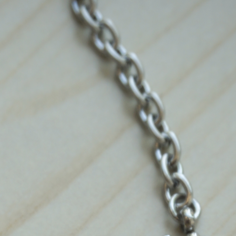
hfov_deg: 13.5
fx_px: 992
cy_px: 429
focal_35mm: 129
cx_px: 49
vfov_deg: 12.4
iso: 100
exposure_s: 1/60
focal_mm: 27
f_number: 5.6
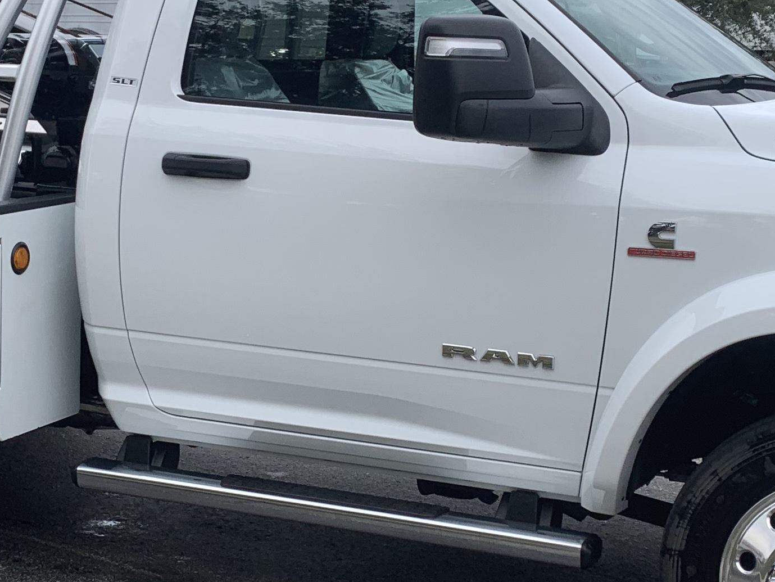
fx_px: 1702
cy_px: 346
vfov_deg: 19.4
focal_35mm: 76
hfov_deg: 25.6
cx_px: 328
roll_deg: -0.6
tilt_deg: -8.8
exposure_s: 1/1032
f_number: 1.8
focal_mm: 4.25
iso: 25
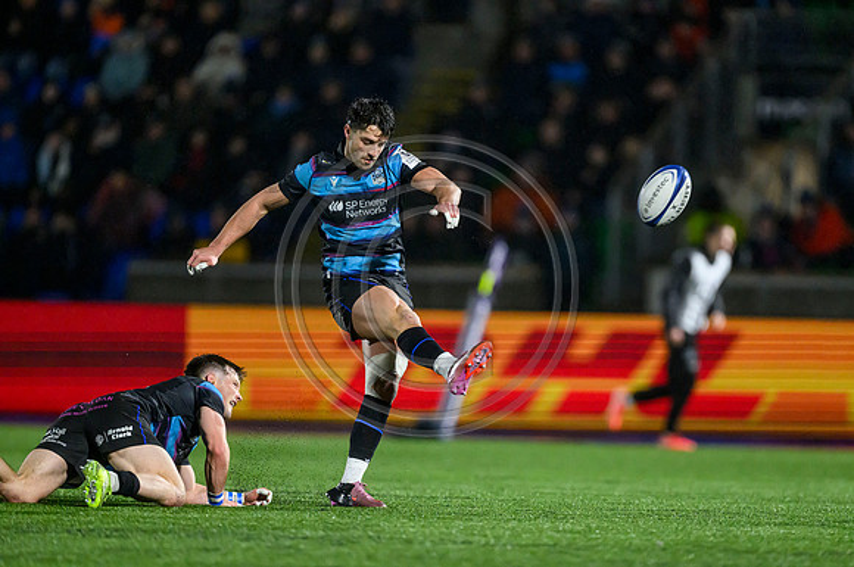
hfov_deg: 4.7
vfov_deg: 3.1
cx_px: 467
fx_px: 10386
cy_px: 312
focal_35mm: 438
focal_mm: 400
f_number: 3.2
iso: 8000
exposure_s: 1/3200
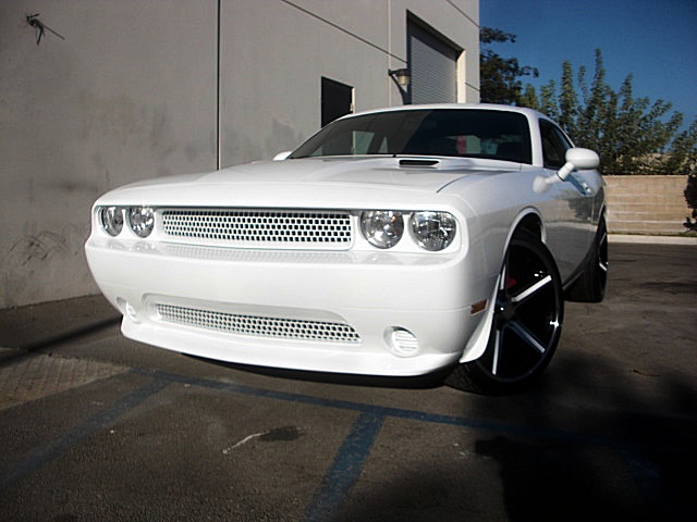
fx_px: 725
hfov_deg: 51.4
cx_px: 348
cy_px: 261
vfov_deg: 39.7
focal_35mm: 36
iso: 50
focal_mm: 6.3
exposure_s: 1/200
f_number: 7.9
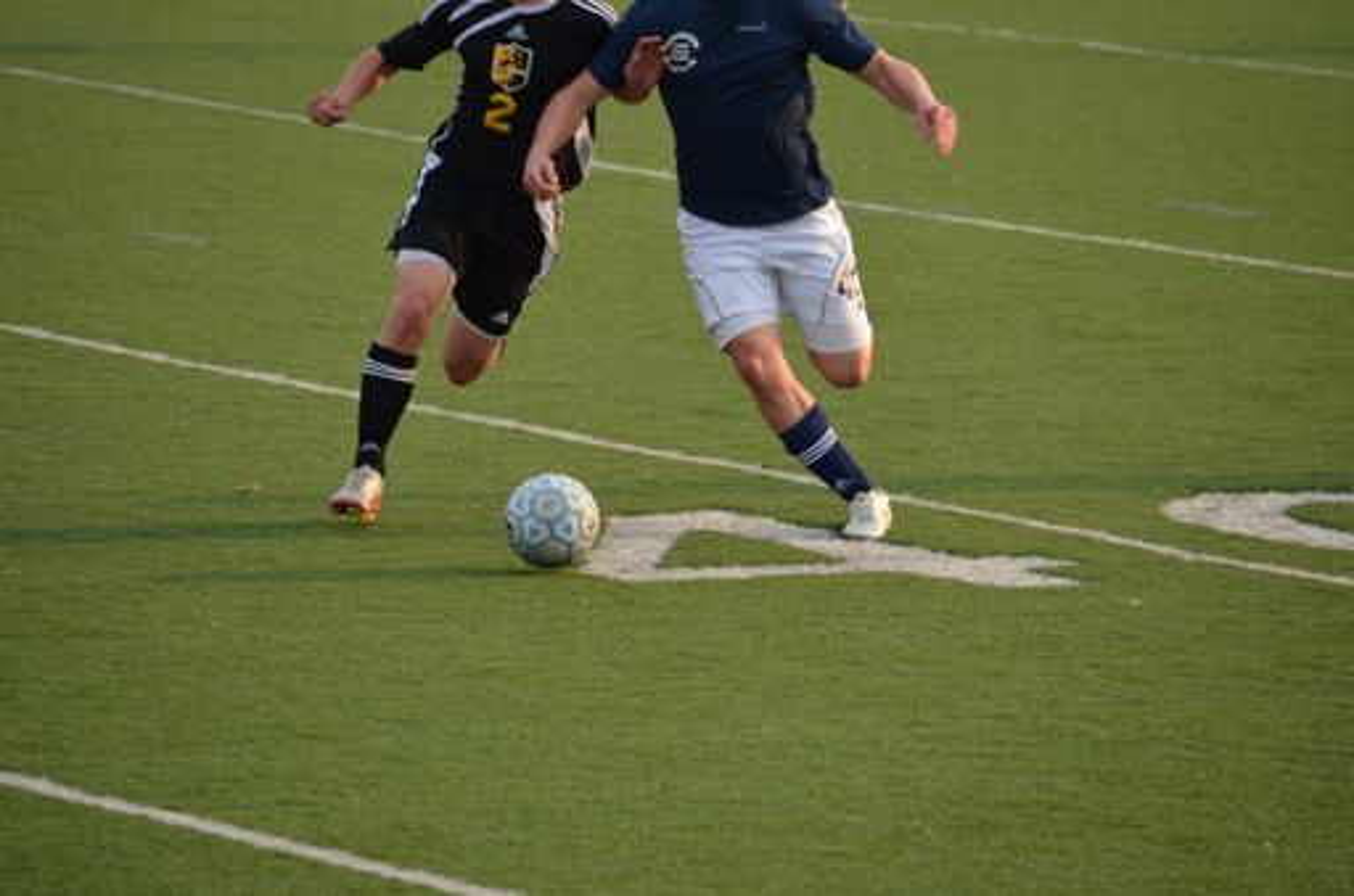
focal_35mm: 360
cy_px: 448
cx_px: 677
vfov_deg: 3.8
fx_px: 13511
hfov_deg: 5.7
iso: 250
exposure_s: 1/500
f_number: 5.3
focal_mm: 240
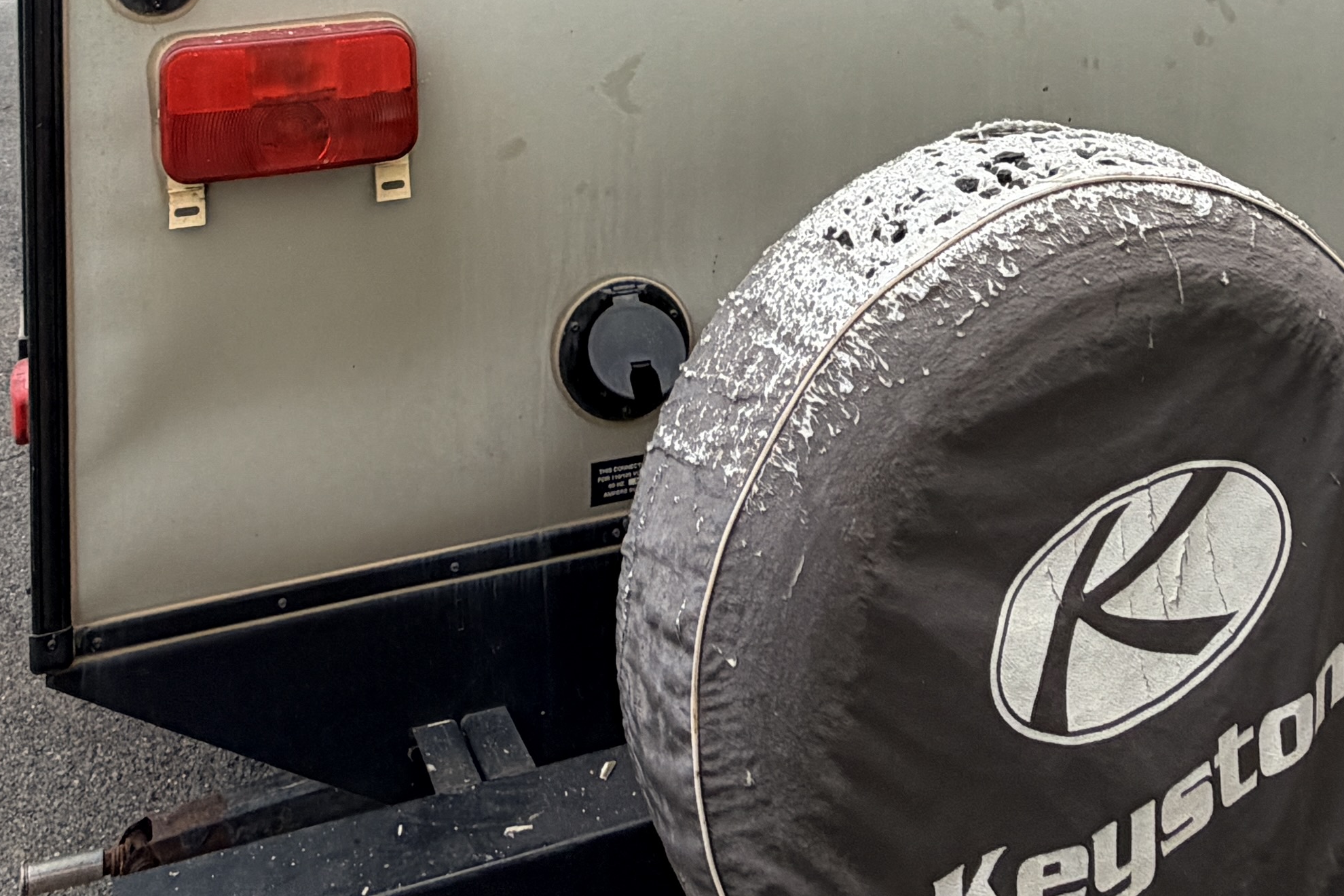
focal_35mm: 42
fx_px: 1568
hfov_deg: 46.4
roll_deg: +1.5
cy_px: -321
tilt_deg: +0.7
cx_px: 631
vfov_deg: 26.2
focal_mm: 2.22
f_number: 2.2
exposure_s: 1/502
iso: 64
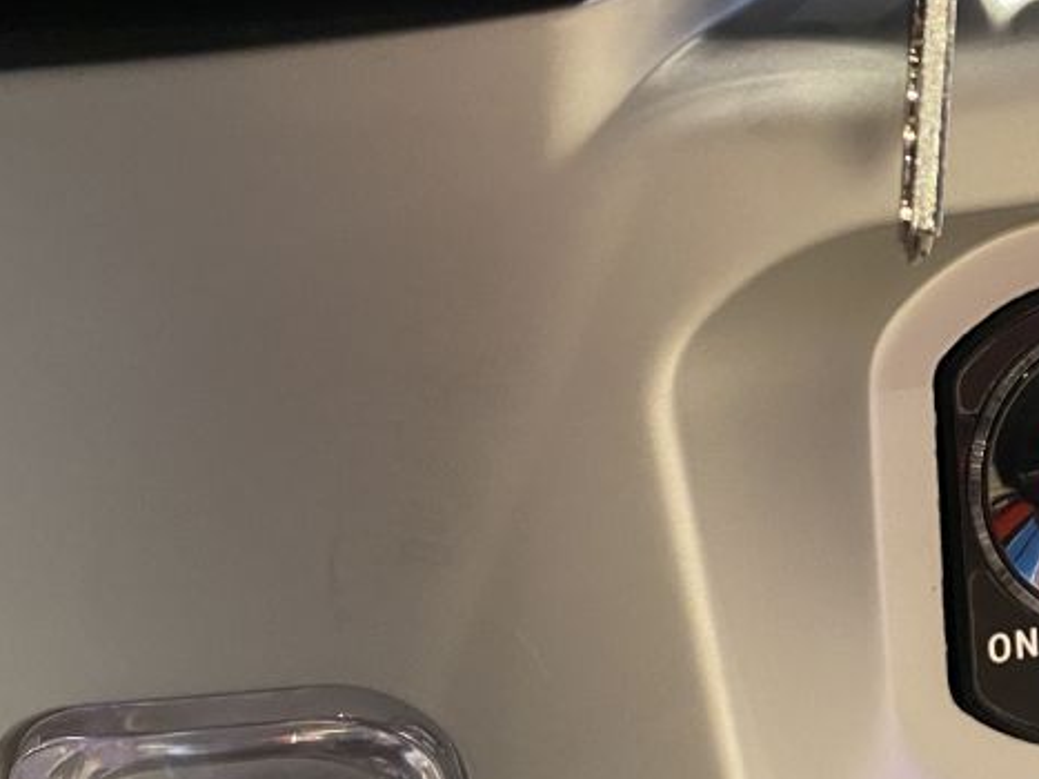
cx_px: 1032
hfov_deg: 30.5
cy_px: 524
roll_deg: +5.0
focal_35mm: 59
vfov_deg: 24.7
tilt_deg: -19.3
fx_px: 1770
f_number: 1.8
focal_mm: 4.25
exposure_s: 1/50
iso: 400
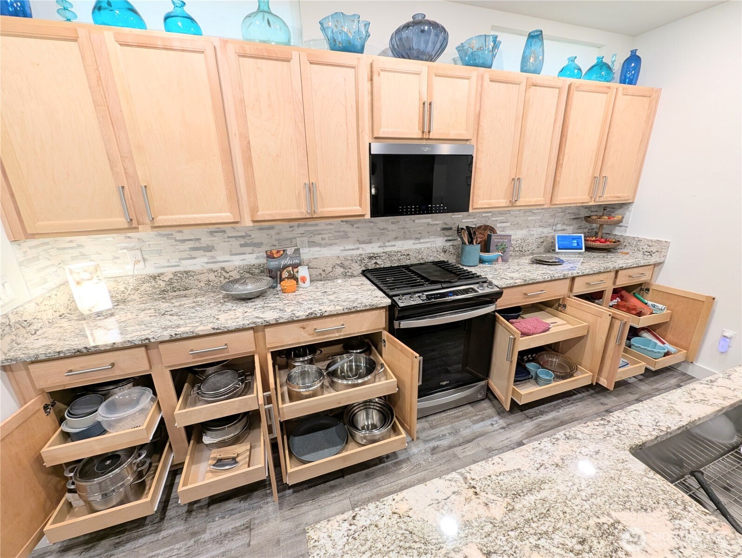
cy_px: 279
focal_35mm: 13
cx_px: 371
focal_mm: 1.95
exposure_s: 1/24
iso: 72
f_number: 2.2
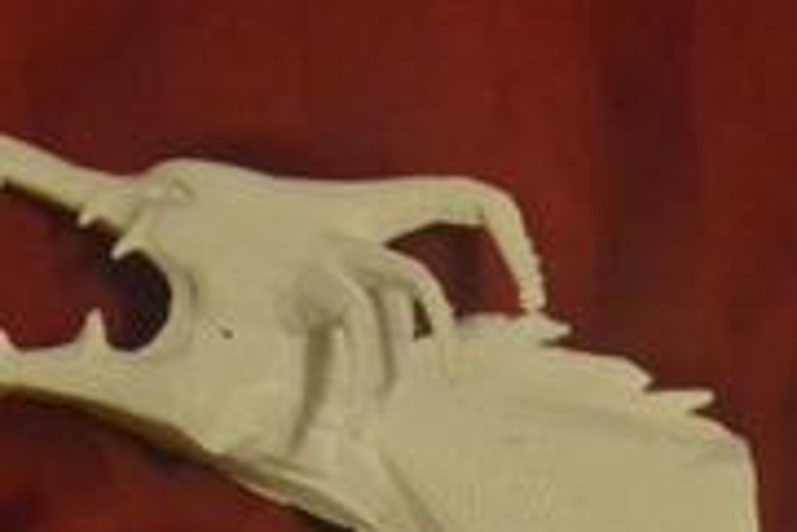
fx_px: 4608
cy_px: 525
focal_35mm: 208
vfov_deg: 6.6
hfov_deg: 9.8
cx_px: 845
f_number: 5.3
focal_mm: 40
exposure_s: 1/30
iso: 3200
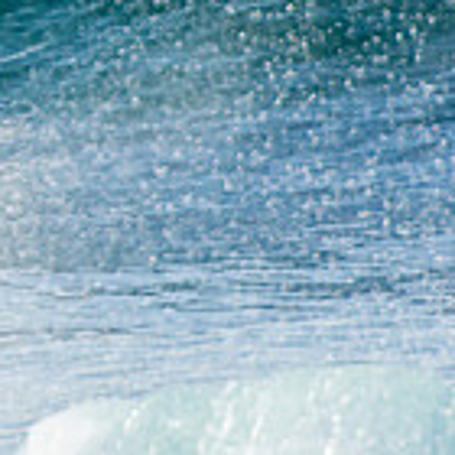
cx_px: -416
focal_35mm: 2112
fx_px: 31408
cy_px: -128
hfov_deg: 0.8
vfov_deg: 0.8
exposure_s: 1/2000
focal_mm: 400
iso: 320
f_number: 5.6
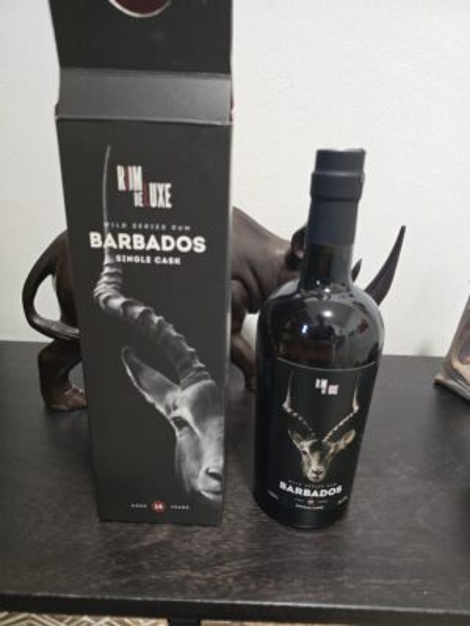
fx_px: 416
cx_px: 235
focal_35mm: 23
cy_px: 313
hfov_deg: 58.9
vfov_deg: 73.9
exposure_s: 1/100
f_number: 1.7
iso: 1250
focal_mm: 6.3
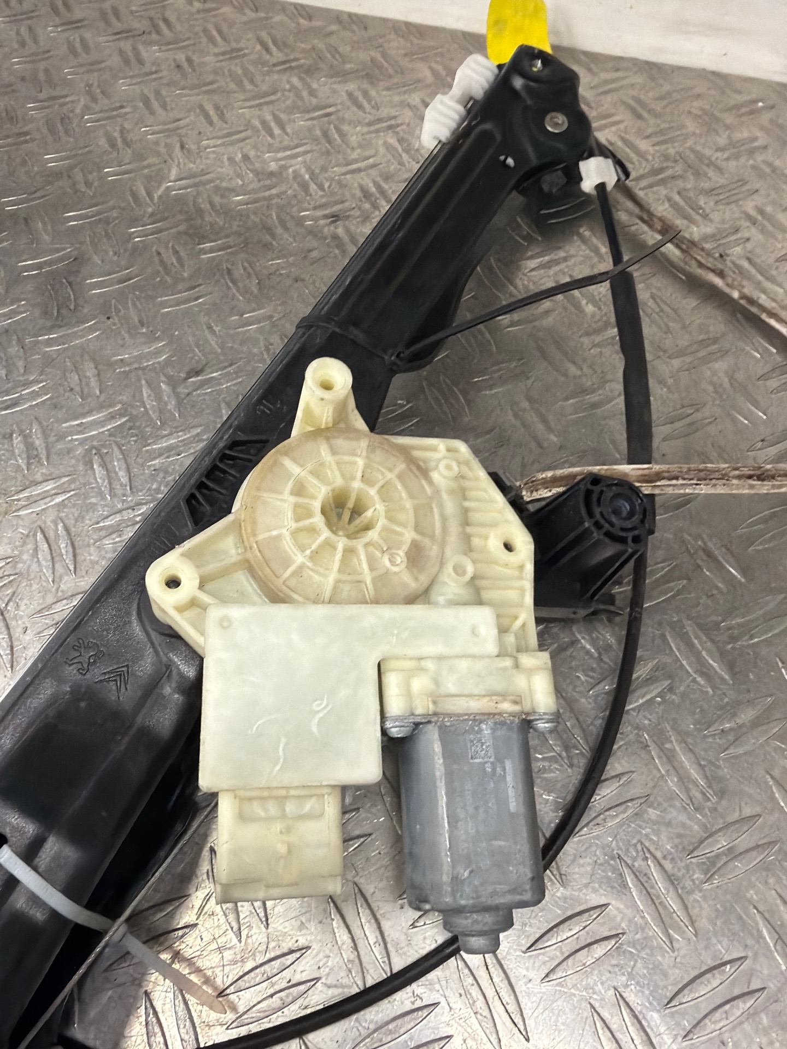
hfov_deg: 54.9
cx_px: 394
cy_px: 524
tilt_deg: -58.1
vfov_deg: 69.4
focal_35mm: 25
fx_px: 758
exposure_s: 1/100
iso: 250
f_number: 2.2
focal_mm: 2.22
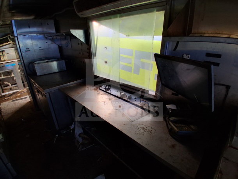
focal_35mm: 17
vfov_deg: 74.8
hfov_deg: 91.0
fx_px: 117
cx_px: 119
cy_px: 90
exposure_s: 1/40
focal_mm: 1.4
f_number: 2.2
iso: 100
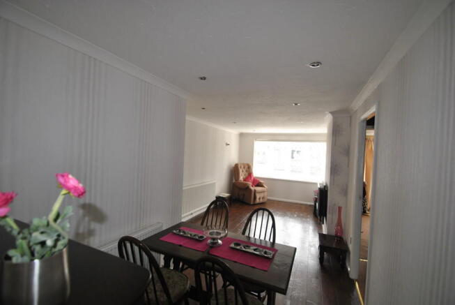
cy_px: 152
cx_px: 228
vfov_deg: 77.5
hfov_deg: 100.3
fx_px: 190
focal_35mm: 15
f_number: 3.5
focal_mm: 10
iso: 200
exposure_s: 1/100
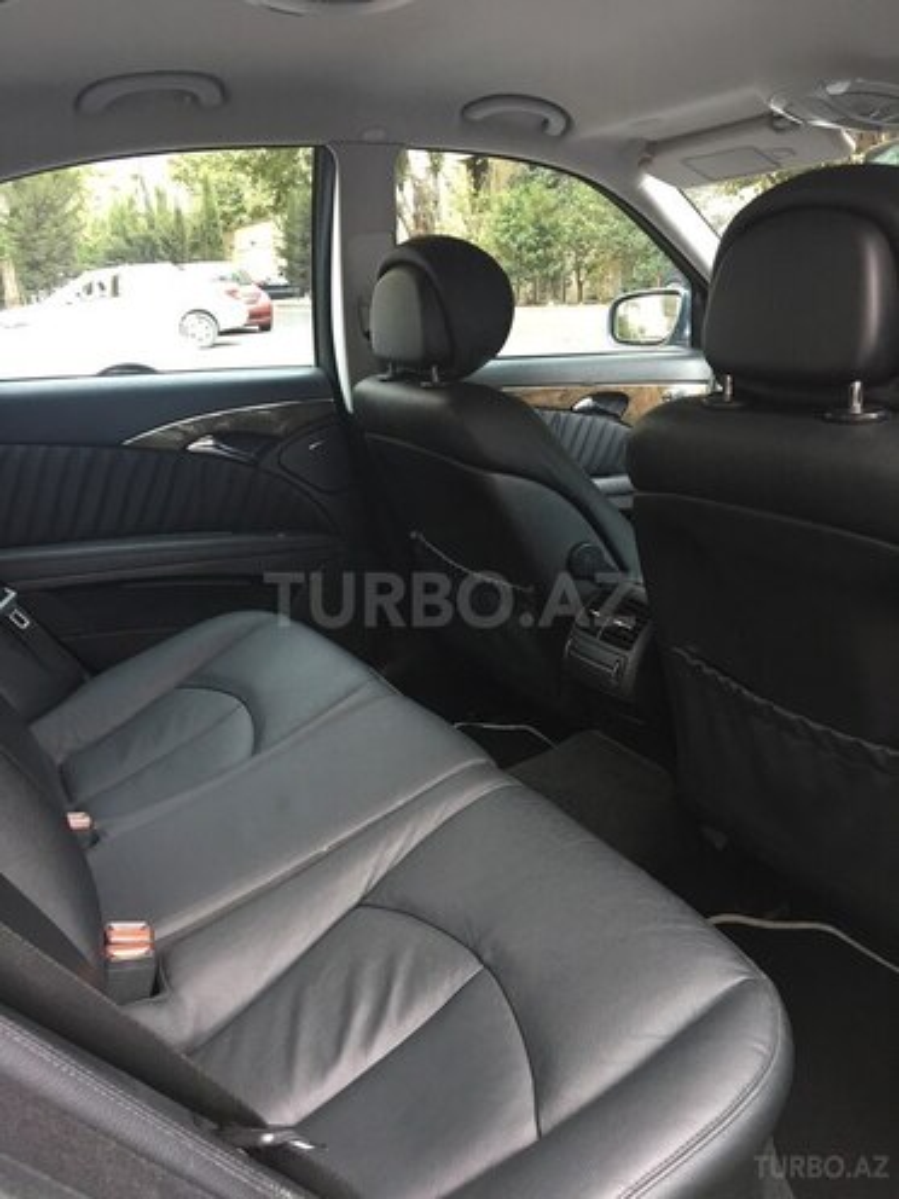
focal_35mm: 29
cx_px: 450
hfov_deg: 48.2
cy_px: 600
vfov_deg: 61.7
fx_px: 1004
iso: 125
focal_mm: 4.15
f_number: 2.2
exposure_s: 1/33
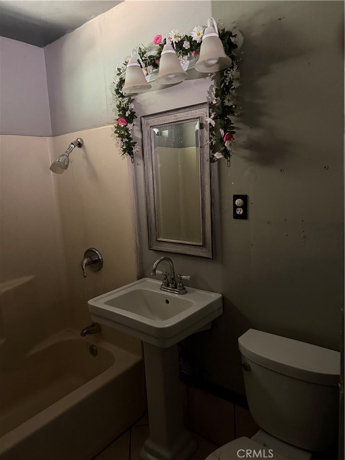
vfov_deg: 71.6
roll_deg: +3.1
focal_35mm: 24
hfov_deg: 56.8
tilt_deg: -9.2
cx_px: 172
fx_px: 319
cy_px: 230
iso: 1250
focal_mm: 6.76
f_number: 1.78
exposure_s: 1/30
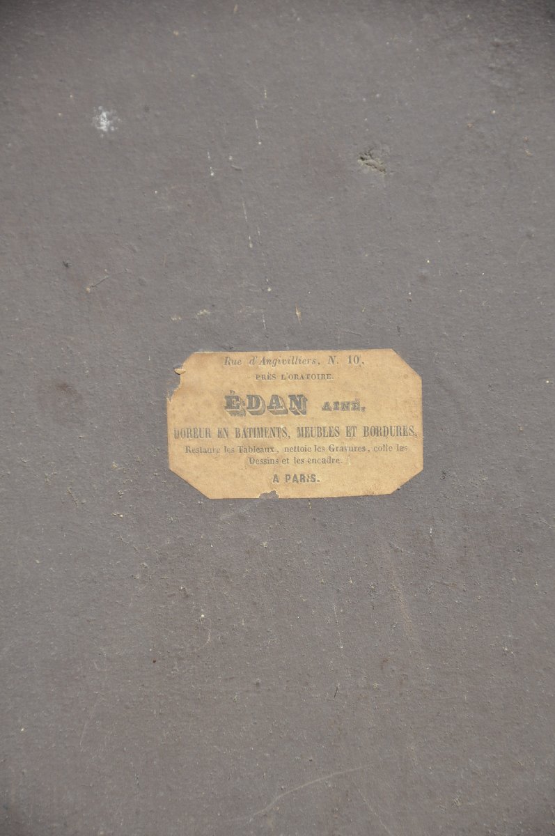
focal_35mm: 138
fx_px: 3199
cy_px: 418
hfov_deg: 9.9
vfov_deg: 14.9
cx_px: 278
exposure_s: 1/500
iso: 200
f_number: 5.6
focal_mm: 92
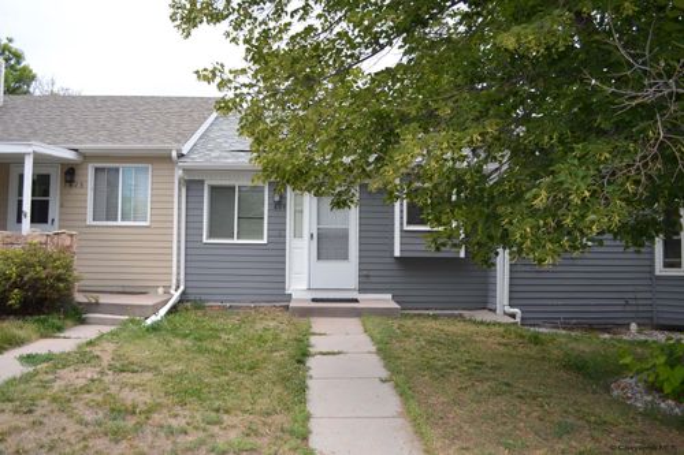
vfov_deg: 47.9
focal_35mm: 27
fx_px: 513
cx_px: 342
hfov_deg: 67.4
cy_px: 228
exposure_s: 1/200
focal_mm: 18
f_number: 4.5
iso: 100
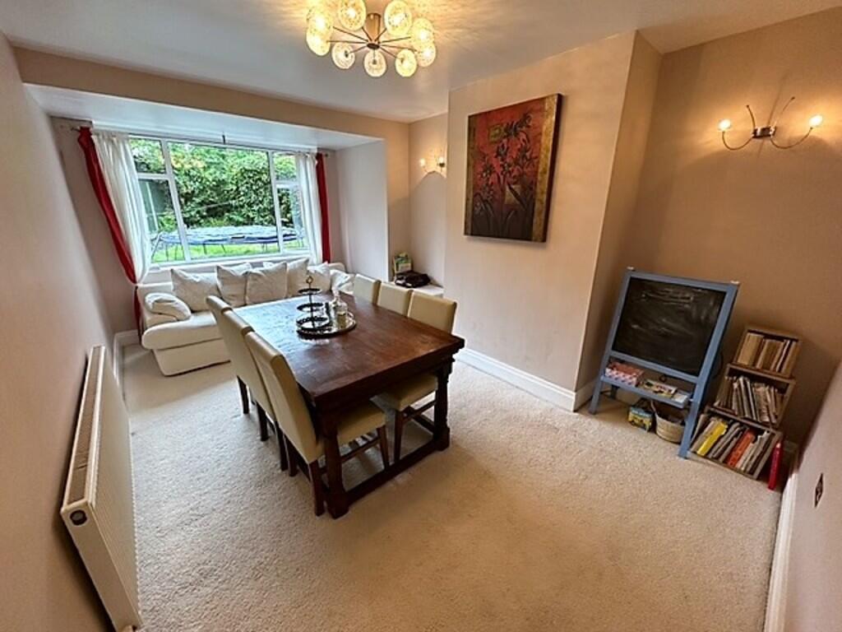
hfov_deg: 102.1
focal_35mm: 14
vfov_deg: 85.7
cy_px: 316
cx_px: 421
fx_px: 341
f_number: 2.2
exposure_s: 1/100
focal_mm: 2.22
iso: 200
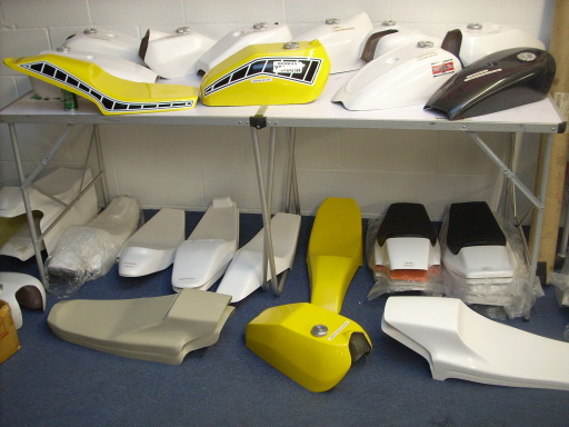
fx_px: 608
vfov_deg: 38.7
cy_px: 214
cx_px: 284
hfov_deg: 50.1
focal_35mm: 37
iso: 200
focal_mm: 6.2
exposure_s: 1/27.5
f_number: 2.8
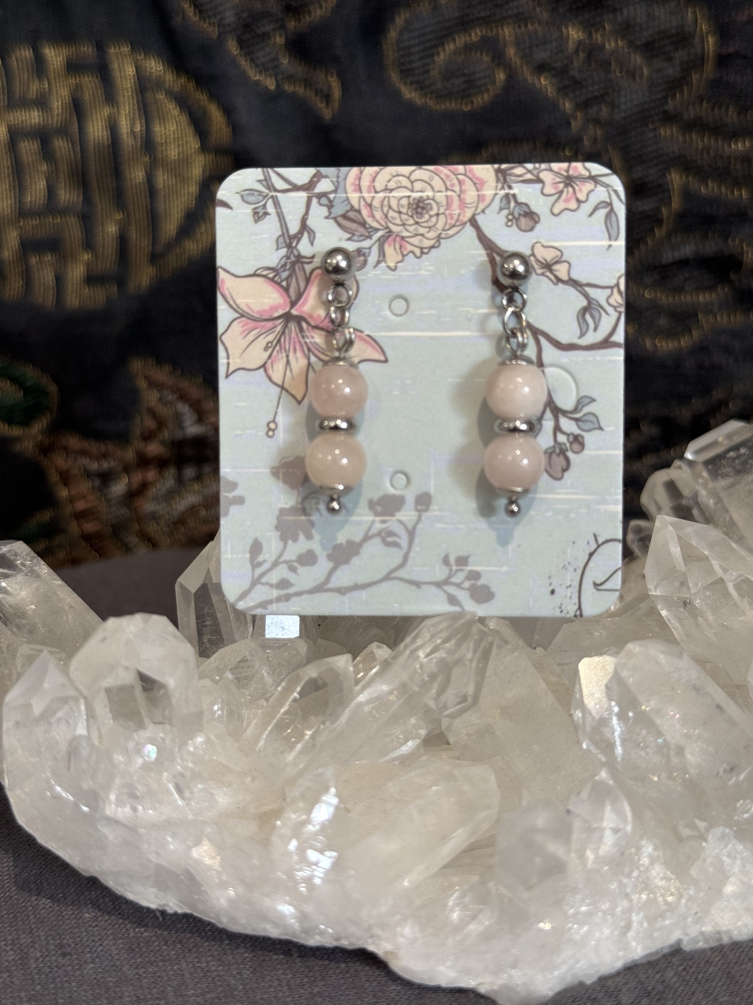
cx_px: 376
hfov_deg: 30.3
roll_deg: +1.7
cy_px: 502
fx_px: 1392
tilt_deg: -17.3
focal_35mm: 48
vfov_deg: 39.7
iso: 64
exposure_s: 1/49
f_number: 1.78
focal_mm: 6.76
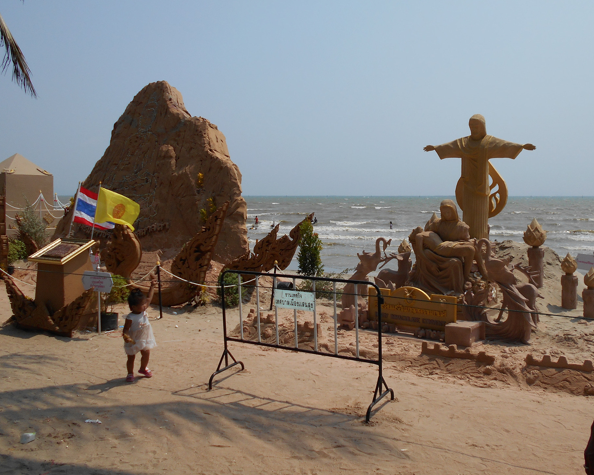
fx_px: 580
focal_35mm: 33
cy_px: 226
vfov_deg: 44.5
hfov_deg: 54.2
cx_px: 317
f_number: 3.4
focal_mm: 5.1
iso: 80
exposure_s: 1/2000
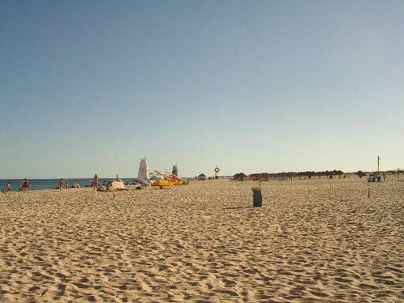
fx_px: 443
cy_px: 152
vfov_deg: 37.7
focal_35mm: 38
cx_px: 202
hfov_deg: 49.0
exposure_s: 1/450
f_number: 5.6
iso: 50
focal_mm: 5.8
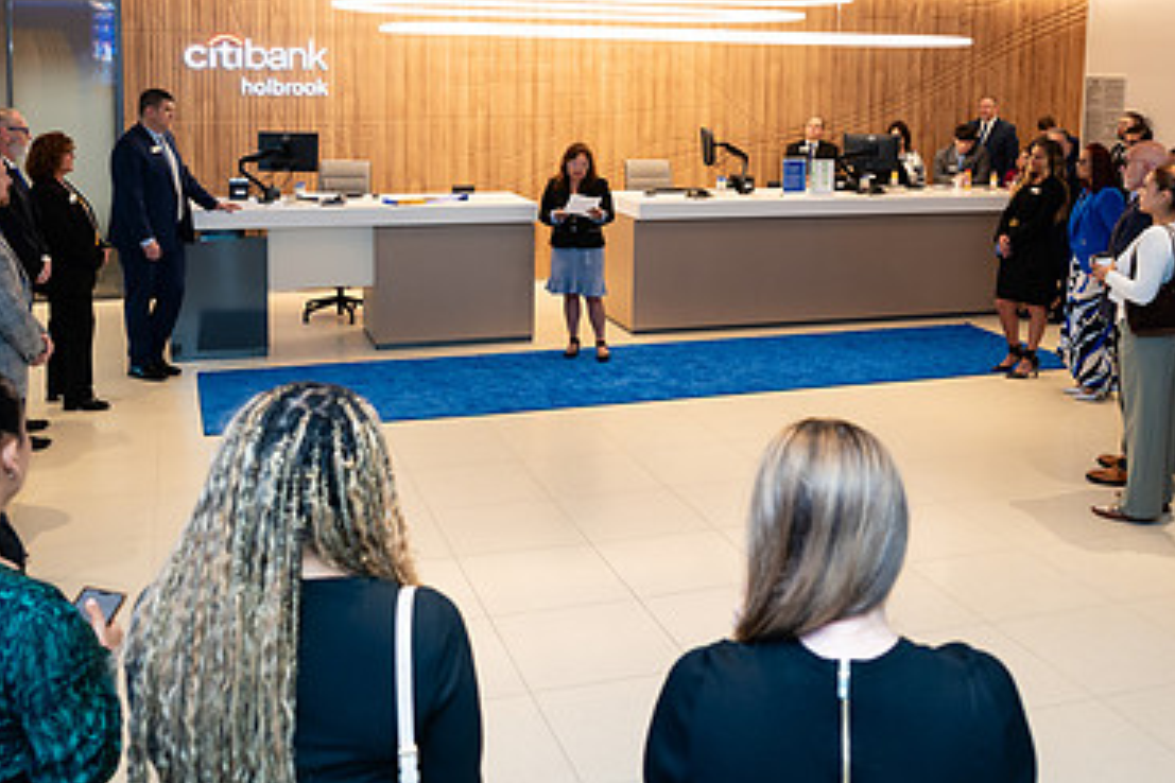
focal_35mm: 38
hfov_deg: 50.7
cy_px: 204
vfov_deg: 34.4
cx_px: 608
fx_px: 1240
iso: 500
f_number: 3.5
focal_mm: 24
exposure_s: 1/200
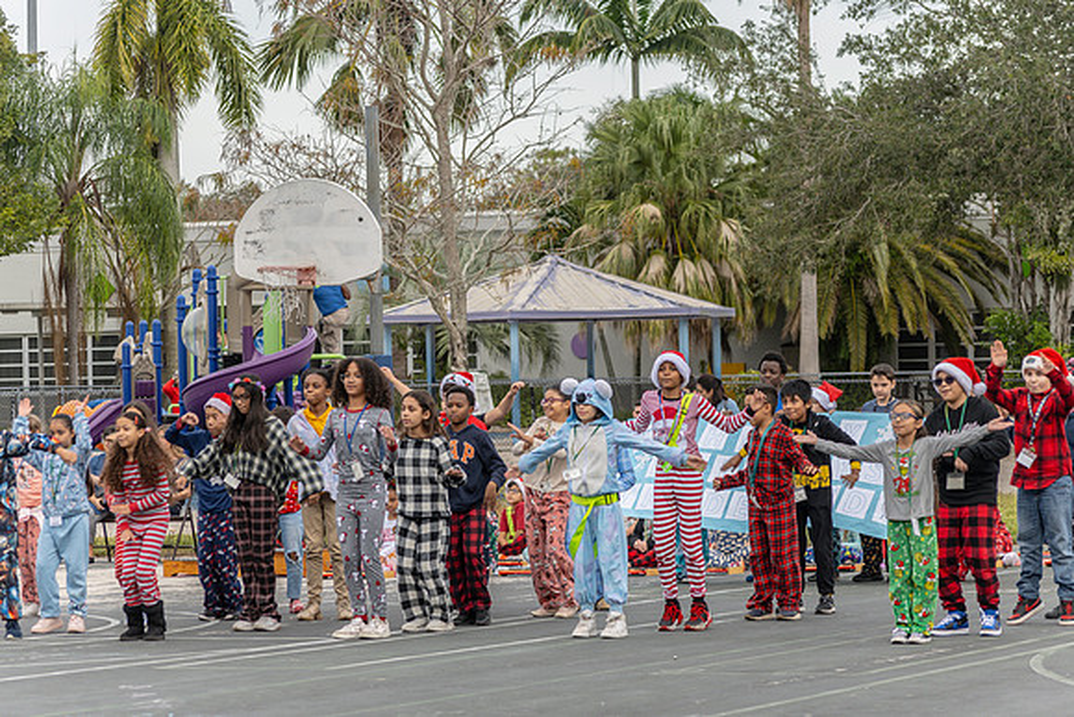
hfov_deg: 14.0
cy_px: 358
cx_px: 537
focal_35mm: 147
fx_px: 4386
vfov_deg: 9.3
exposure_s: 1/250
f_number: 5.6
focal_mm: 98
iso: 110
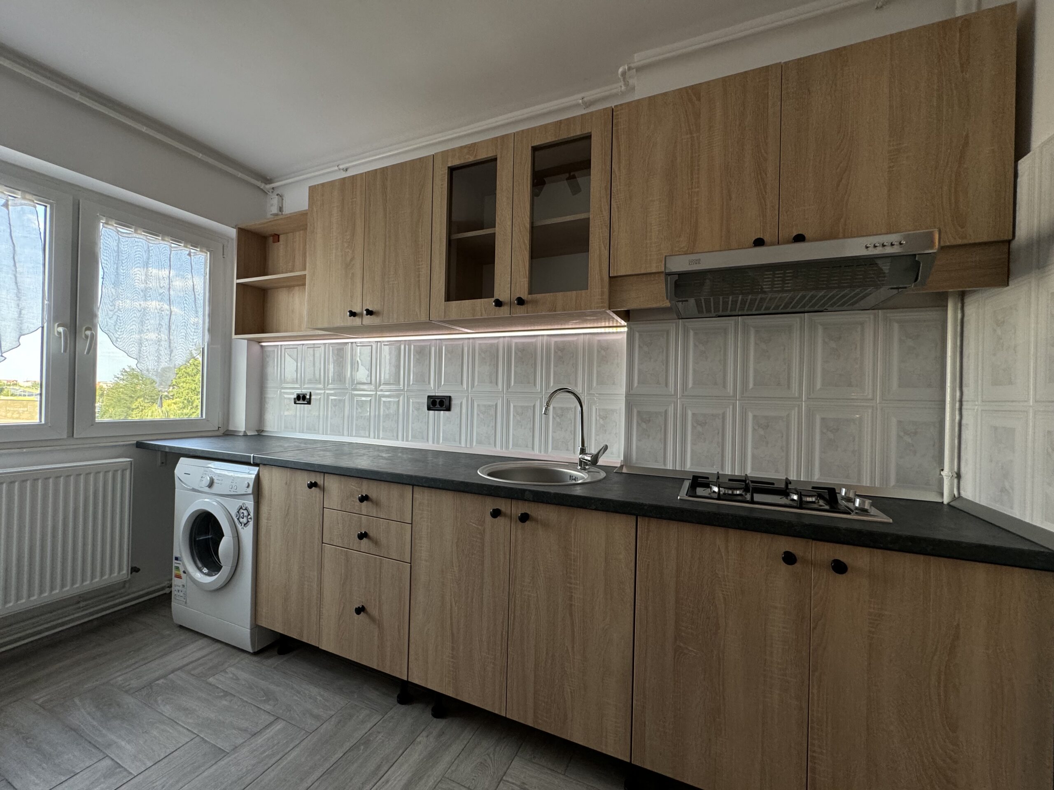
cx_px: 527
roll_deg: -1.4
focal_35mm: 14
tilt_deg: +0.2
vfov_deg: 85.7
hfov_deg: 102.1
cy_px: 395
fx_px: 426
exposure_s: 1/99
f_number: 2.2
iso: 160
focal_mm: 2.22
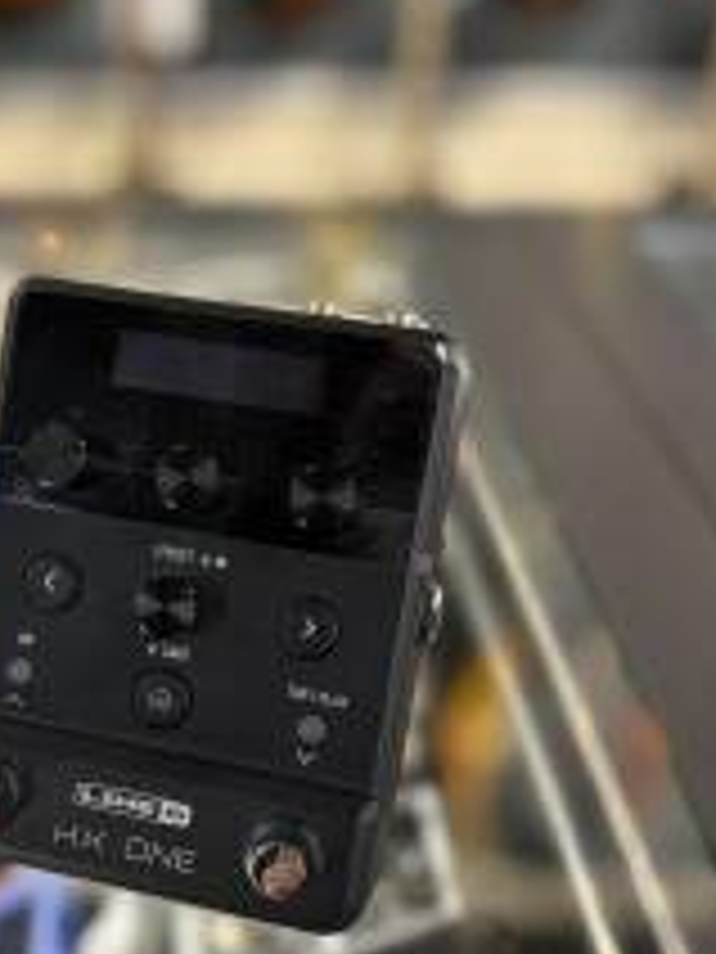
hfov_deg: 29.3
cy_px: 549
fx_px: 1351
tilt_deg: -31.7
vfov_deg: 38.8
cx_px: 189
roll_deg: +0.1
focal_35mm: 49
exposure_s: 1/60
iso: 125
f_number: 1.6
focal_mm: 5.96
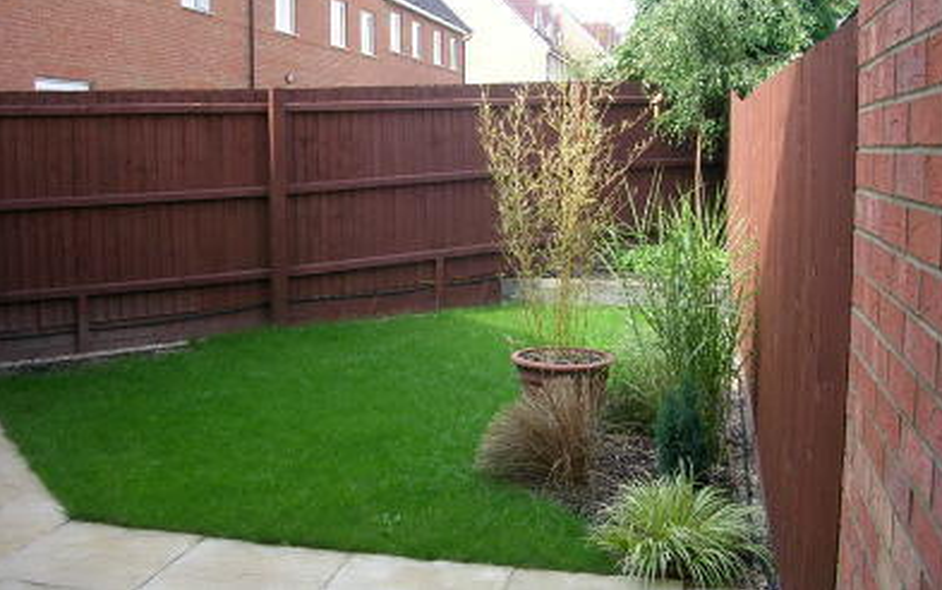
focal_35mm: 41
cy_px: 233
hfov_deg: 48.2
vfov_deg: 31.2
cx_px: 472
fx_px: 1053
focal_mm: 5.8
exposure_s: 1/153
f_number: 2.8
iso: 50
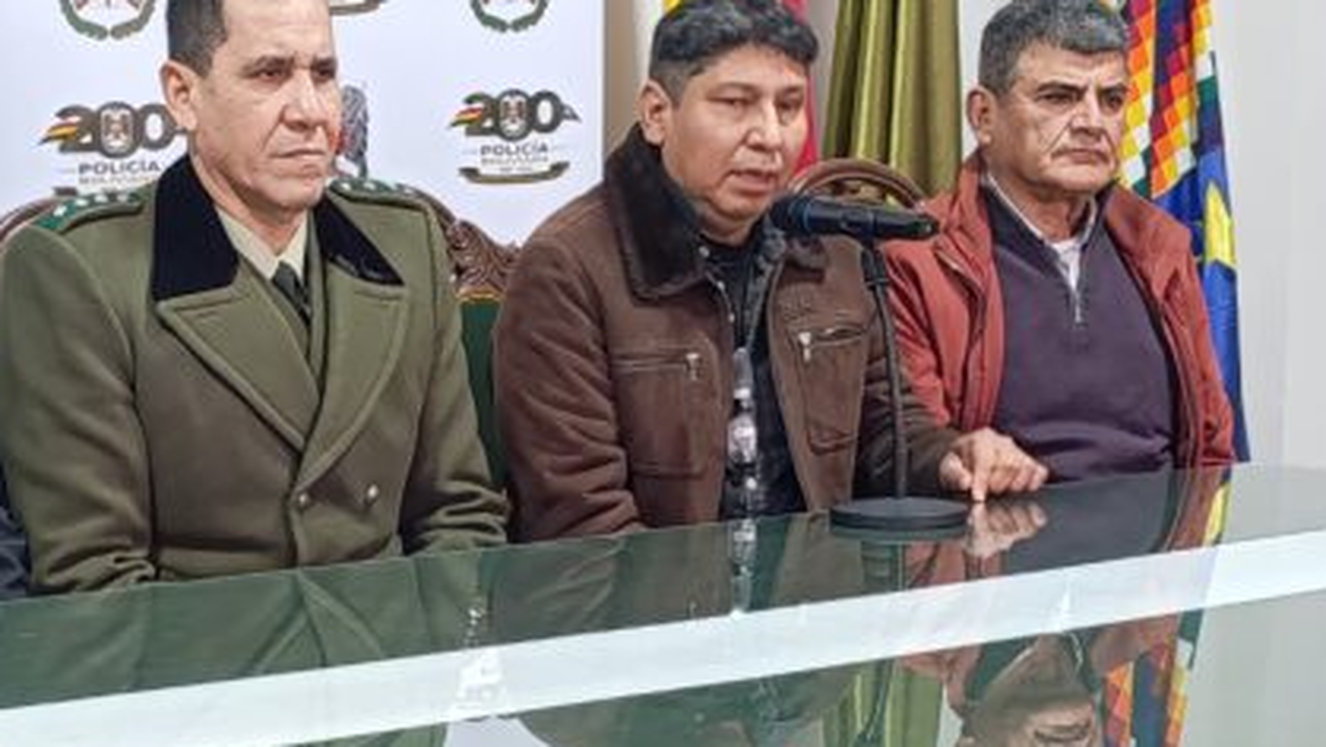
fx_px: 2814
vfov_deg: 15.1
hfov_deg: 26.1
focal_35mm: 80
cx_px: 278
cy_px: 537
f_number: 1.6
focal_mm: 6.14
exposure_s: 1/50
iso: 1000
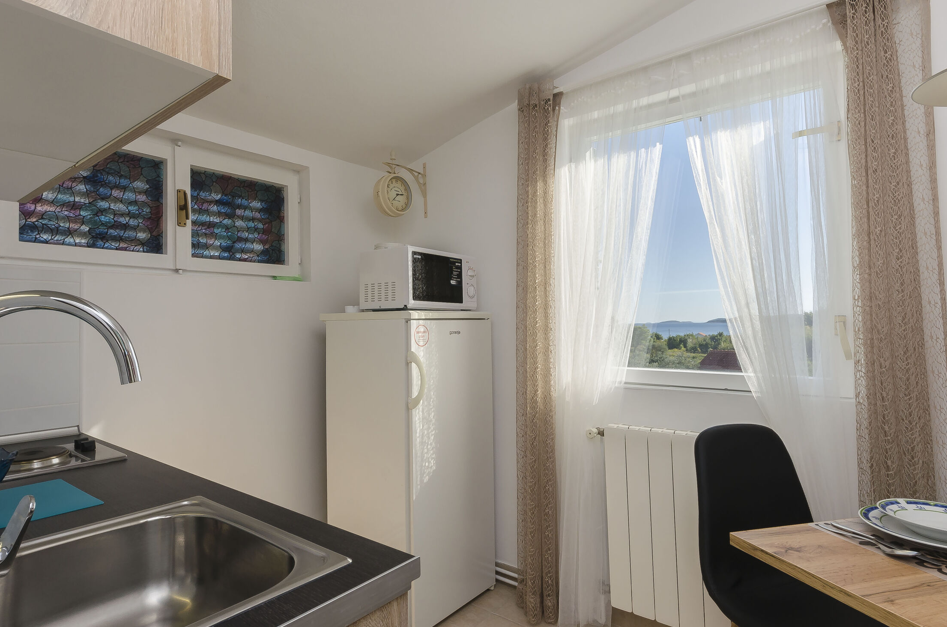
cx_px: 436
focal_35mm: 19
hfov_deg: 86.9
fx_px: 499
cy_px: 305
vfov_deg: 64.3
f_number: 11
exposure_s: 1/80
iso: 100
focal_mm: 10
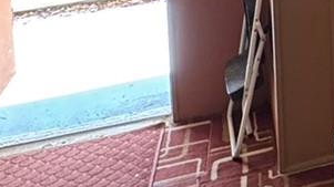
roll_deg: +0.5
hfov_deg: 20.5
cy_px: -228
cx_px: 559
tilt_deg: -2.9
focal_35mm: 81
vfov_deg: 12.4
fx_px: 717
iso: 400
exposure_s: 1/60
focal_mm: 2.22
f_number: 2.2
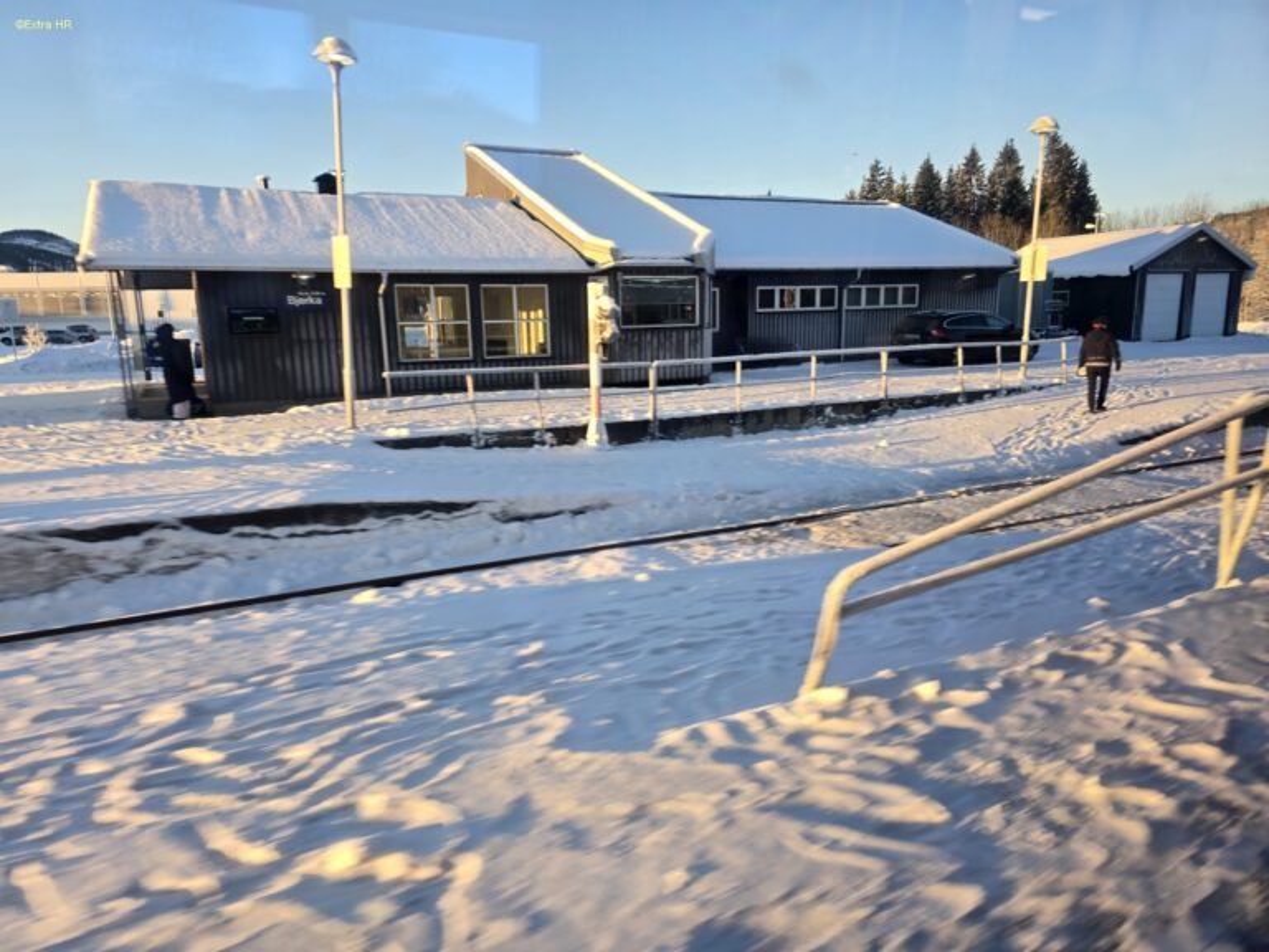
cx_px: 634
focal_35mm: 23
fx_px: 843
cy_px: 476
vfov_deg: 58.9
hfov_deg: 73.9
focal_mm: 6.3
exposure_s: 1/61
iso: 20
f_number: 1.7
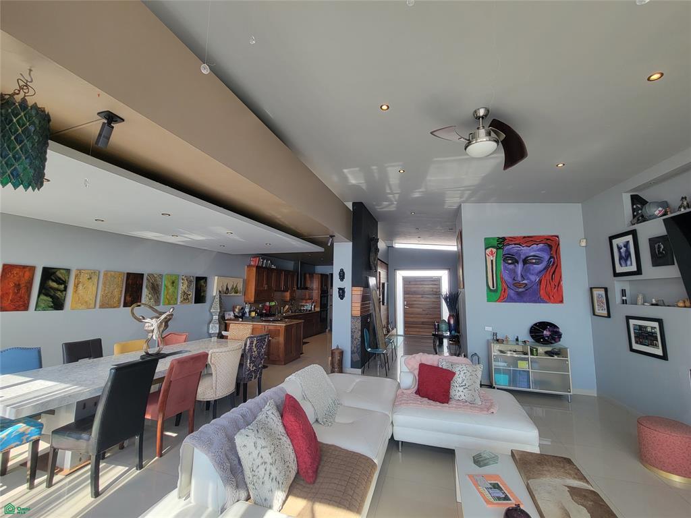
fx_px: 260
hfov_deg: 106.2
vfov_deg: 89.9
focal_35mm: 13
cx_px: 346
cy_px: 259
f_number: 2.2
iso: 64
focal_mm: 2.2
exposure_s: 1/120
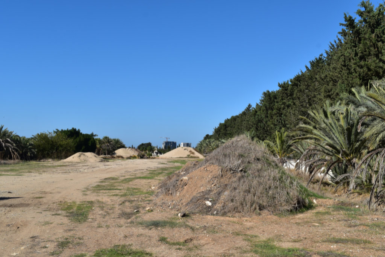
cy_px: 128
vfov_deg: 29.9
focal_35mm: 45
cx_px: 192
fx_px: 481
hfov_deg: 43.6
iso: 220
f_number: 11
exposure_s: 1/500
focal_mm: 30
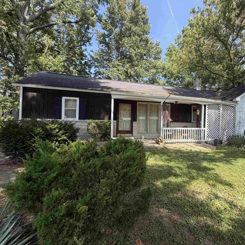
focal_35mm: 17
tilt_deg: +1.4
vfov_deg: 84.0
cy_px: 121
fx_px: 136
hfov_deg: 82.2
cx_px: 155
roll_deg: -0.9
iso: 64
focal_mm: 2.22
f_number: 2.2
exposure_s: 1/490
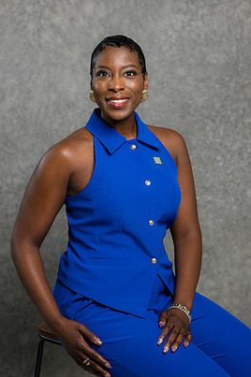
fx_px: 995
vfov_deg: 21.5
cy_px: 201
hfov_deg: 14.4
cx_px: 127
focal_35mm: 95
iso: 125
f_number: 5
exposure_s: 1/200
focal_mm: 85
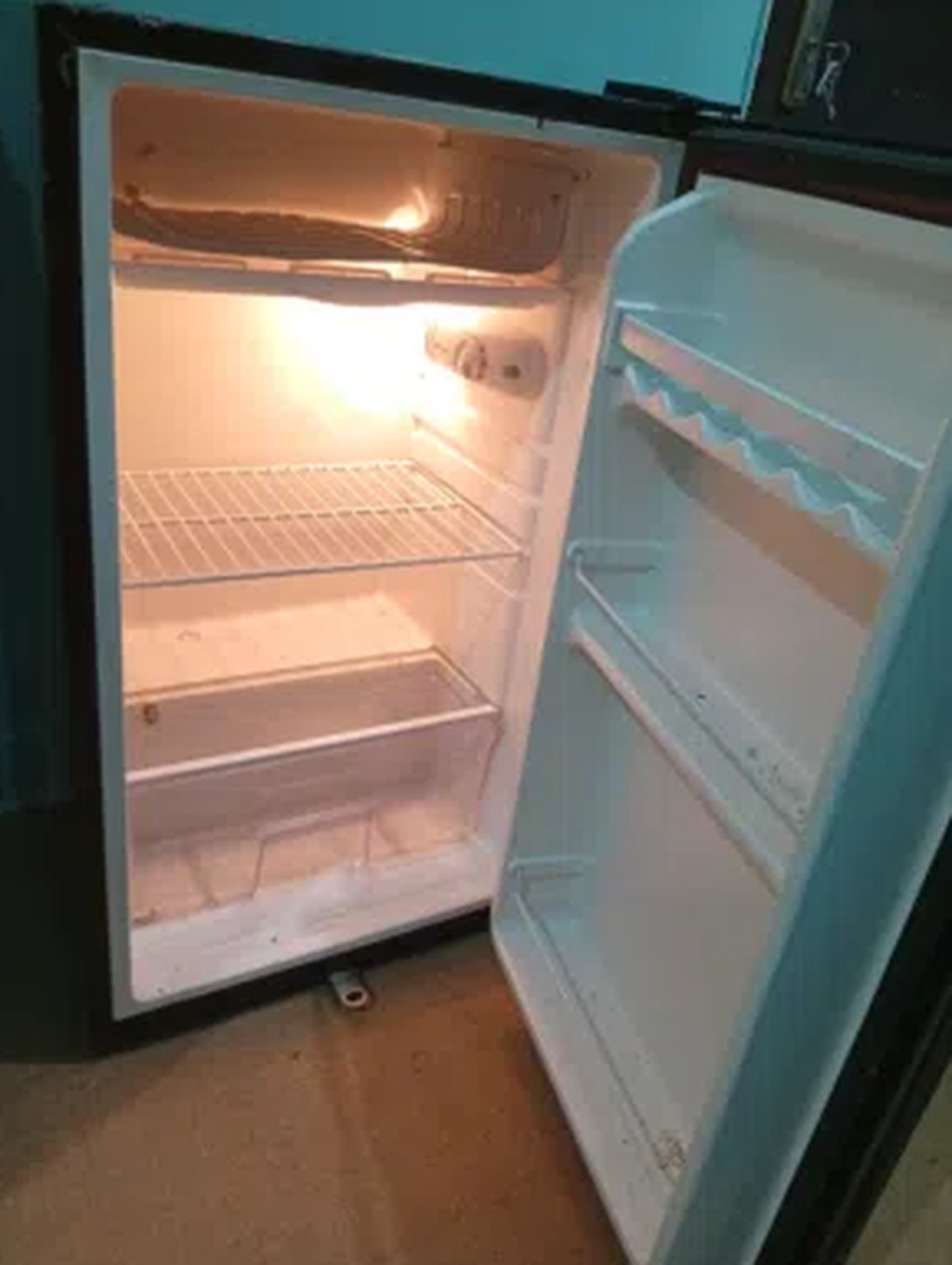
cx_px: 484
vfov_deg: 63.4
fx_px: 1024
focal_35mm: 28
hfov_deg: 49.8
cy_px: 639
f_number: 1.8
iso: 715
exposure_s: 1/33.3
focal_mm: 3.98
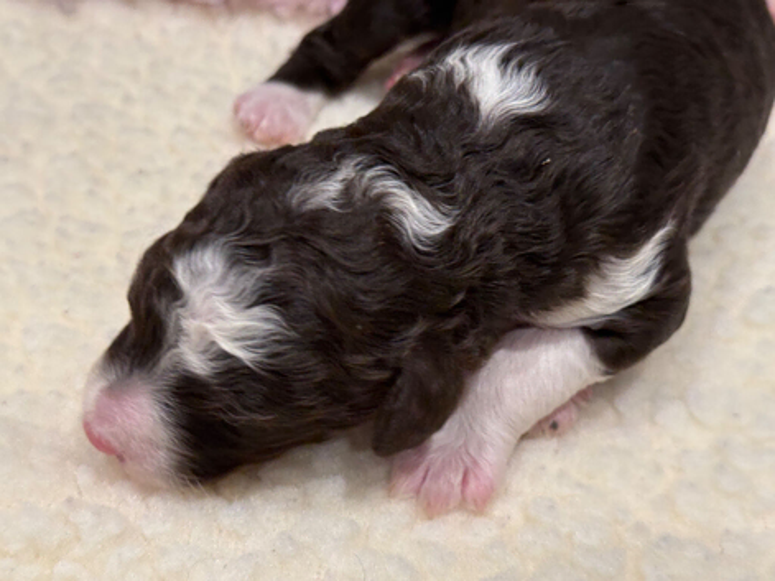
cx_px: 388
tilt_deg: -43.7
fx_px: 1074
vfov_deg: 30.3
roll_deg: -6.3
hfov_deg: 39.7
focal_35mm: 48
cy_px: 290
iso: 125
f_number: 1.78
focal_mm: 6.76
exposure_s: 1/50
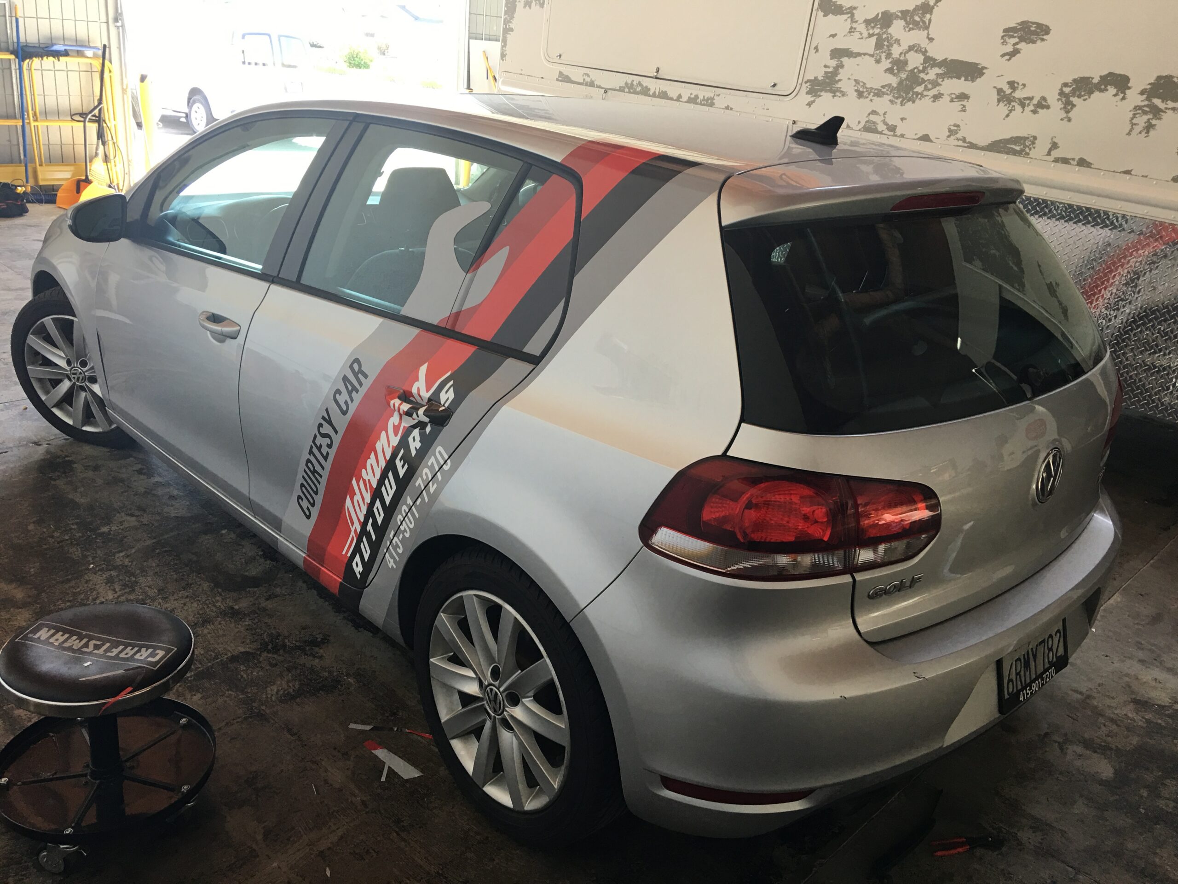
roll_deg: -5.0
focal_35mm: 29
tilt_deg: -20.2
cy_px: 442
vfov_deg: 48.2
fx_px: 987
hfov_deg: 61.7
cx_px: 589
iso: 25
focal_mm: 4.15
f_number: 2.2
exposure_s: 1/30
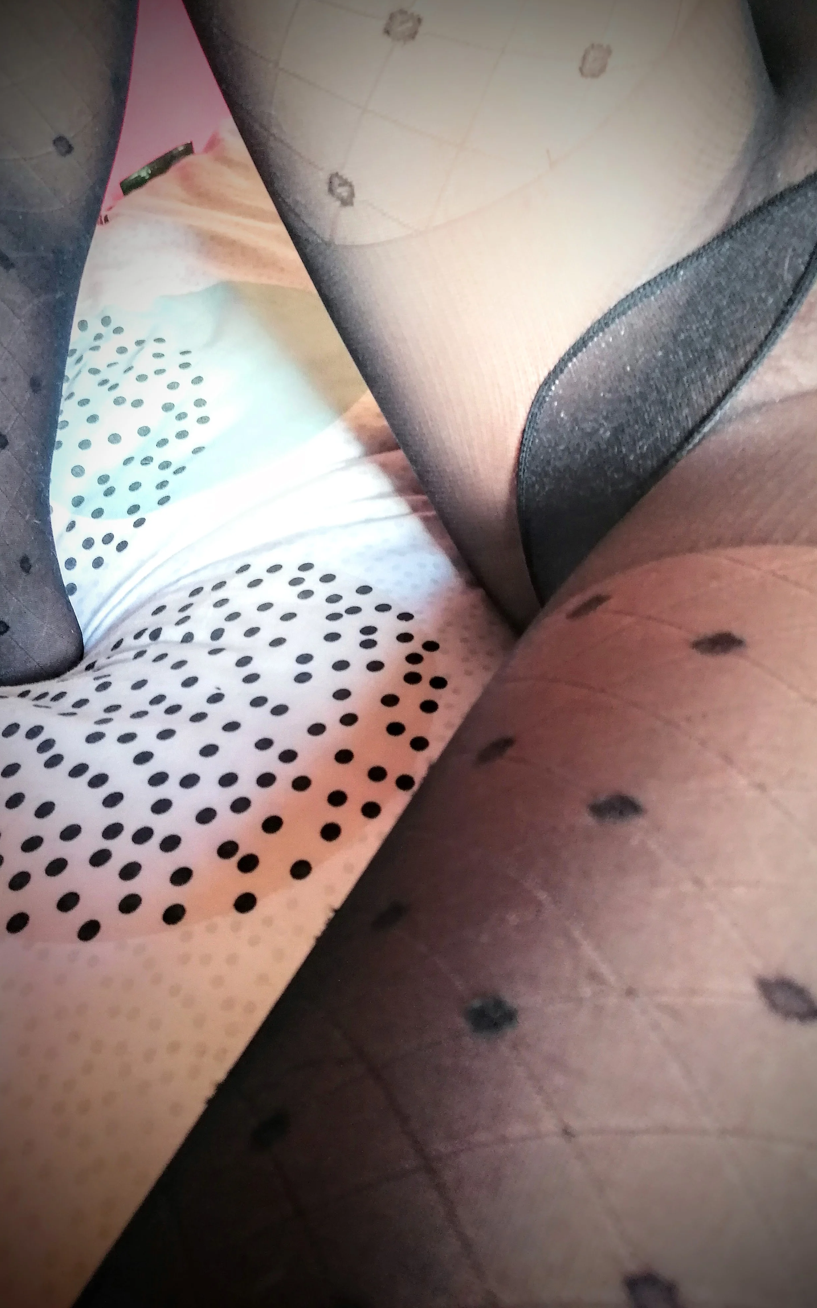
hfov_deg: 43.1
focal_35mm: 29
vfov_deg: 64.6
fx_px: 1033
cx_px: 457
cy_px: 647
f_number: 1.8
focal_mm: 4.75
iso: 320
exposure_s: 1/25
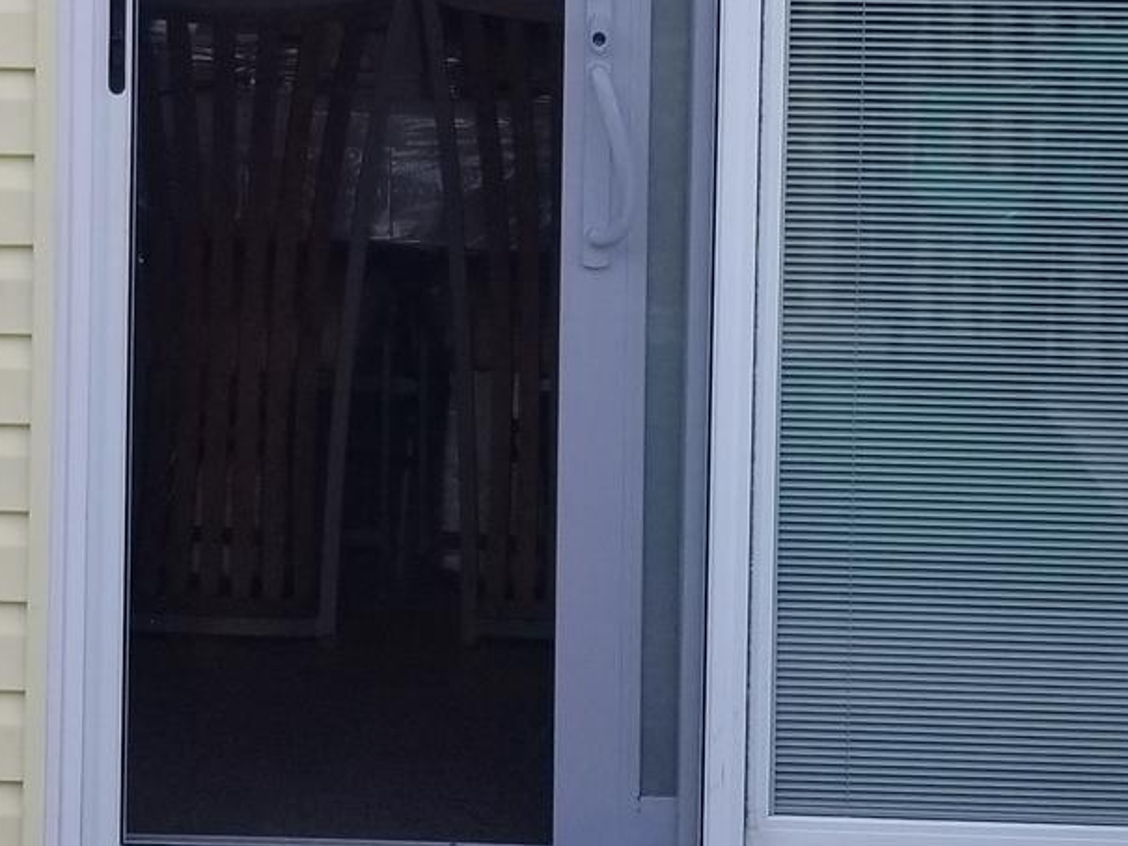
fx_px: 2868
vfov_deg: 16.3
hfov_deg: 22.2
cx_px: 494
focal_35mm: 88
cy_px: -76
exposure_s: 1/1204
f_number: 1.7
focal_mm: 4.3
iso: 50
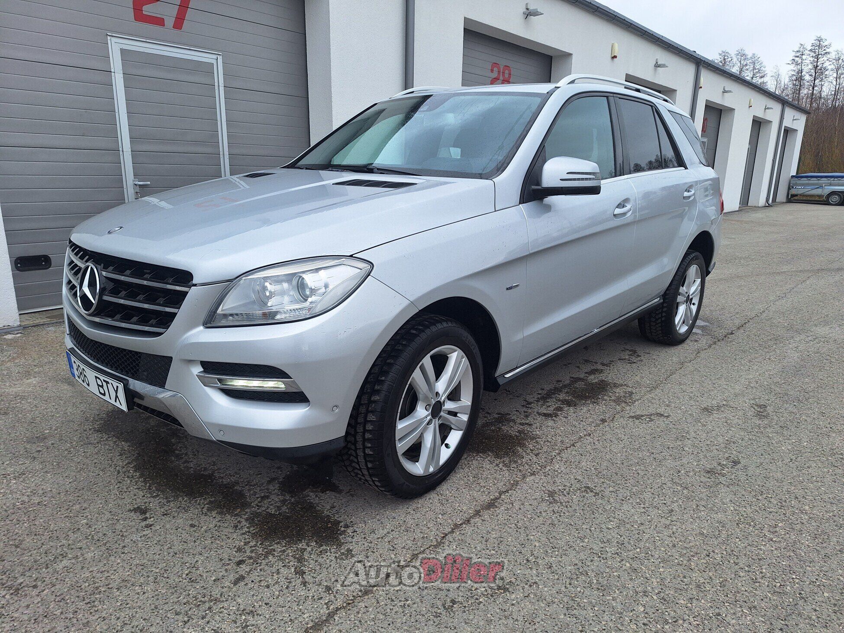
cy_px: 316
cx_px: 422
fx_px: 561
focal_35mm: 23
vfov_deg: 58.9
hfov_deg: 73.9
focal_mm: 5.54
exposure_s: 1/464
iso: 40
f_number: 1.8
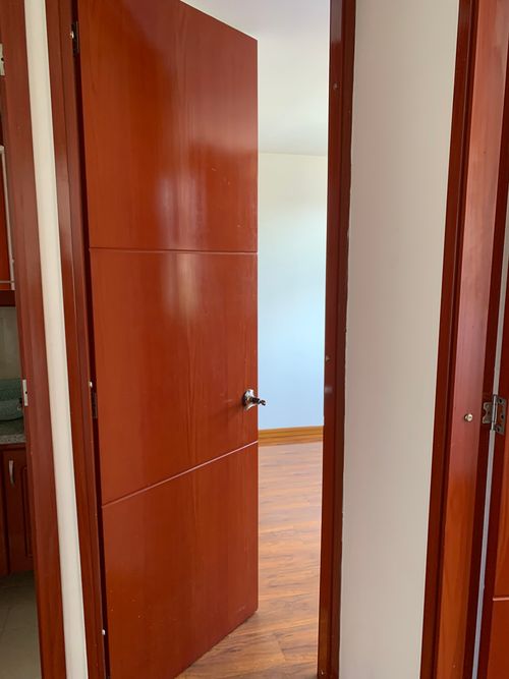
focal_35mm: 26
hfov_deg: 53.0
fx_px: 510
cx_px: 254
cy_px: 340
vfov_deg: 67.3
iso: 125
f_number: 1.8
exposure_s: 1/60
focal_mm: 4.25
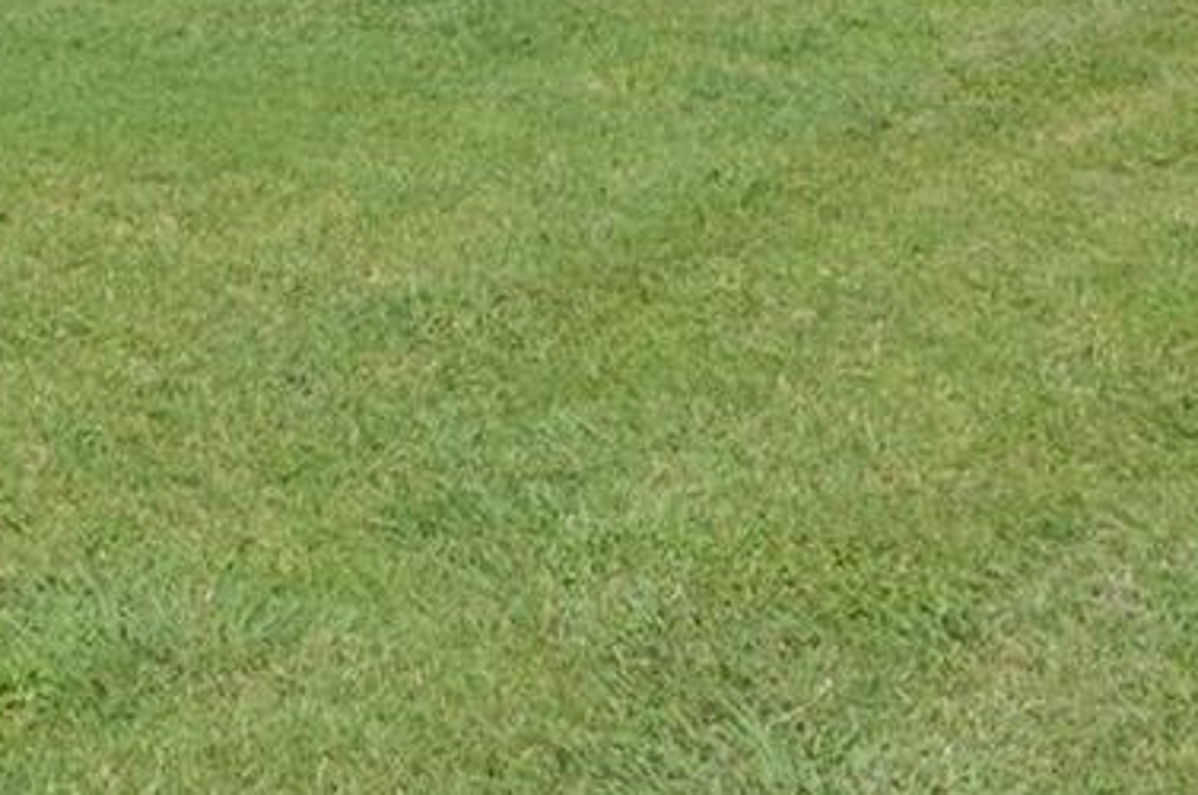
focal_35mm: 90
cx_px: -963
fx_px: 2981
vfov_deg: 13.6
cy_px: -623
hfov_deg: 18.0
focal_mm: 16.5
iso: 800
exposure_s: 1/4000
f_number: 8
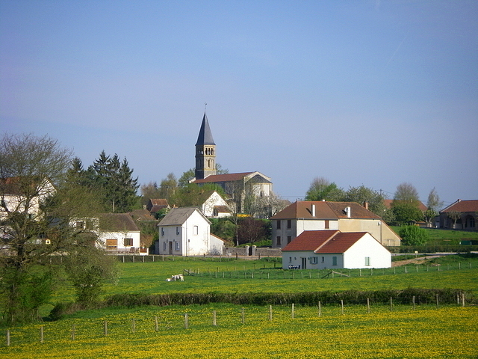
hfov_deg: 13.4
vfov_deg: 10.1
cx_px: 239
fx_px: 2030
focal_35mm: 147
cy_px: 180
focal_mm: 24.2
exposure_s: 1/500
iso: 64
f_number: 4.3
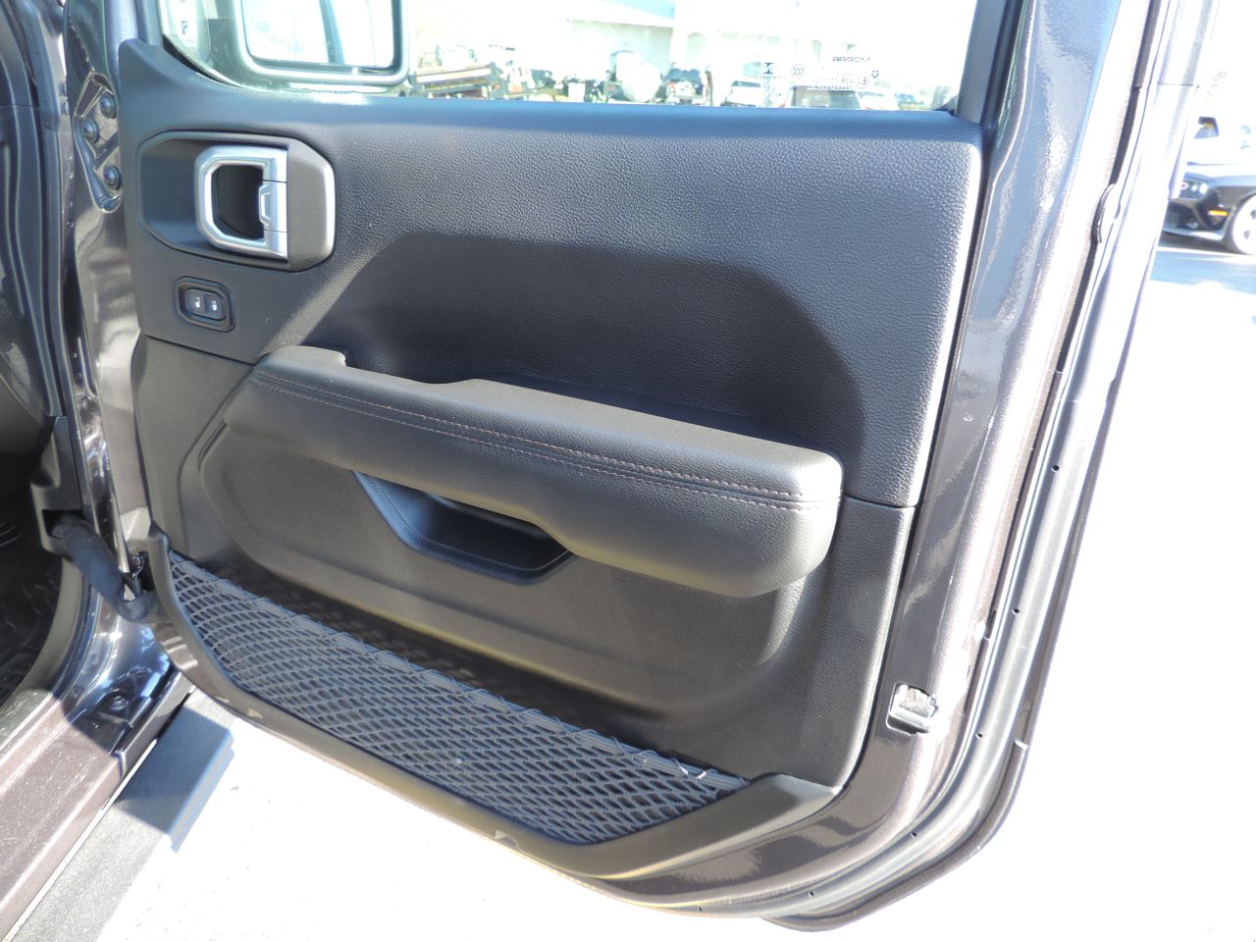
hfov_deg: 71.6
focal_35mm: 24
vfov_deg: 56.8
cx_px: 628
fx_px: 871
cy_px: 471
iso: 90
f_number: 3
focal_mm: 4.3
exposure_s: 1/30
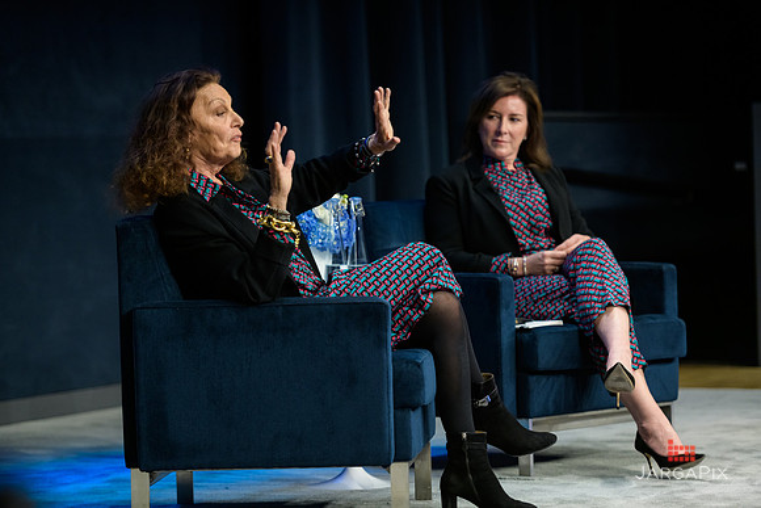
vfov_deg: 9.8
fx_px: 2960
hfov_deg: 14.7
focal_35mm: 140
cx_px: 380
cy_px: 254
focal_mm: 140
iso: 1000
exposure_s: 1/200
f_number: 3.2
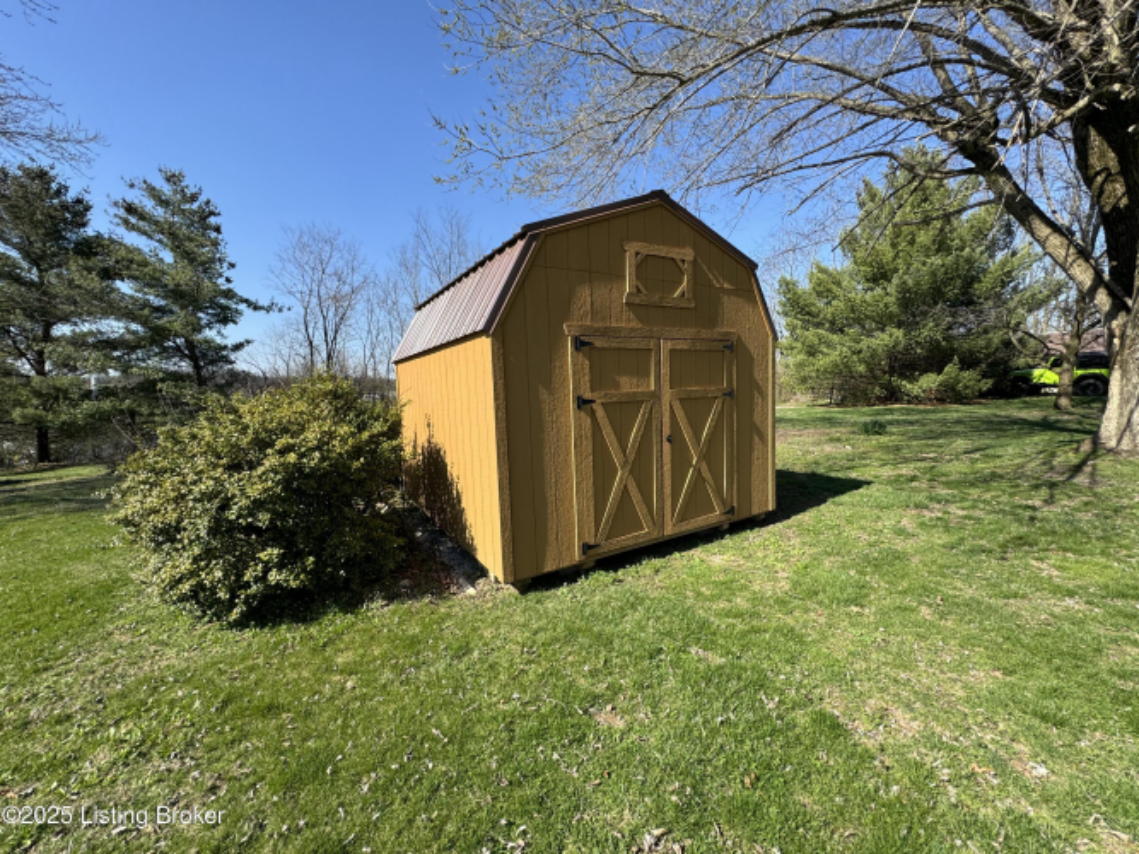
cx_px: 570
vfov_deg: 85.7
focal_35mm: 14
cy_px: 427
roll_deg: +0.0
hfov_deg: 102.1
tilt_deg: -6.4
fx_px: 461
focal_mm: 2.22
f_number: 2.2
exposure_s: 1/932
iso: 50
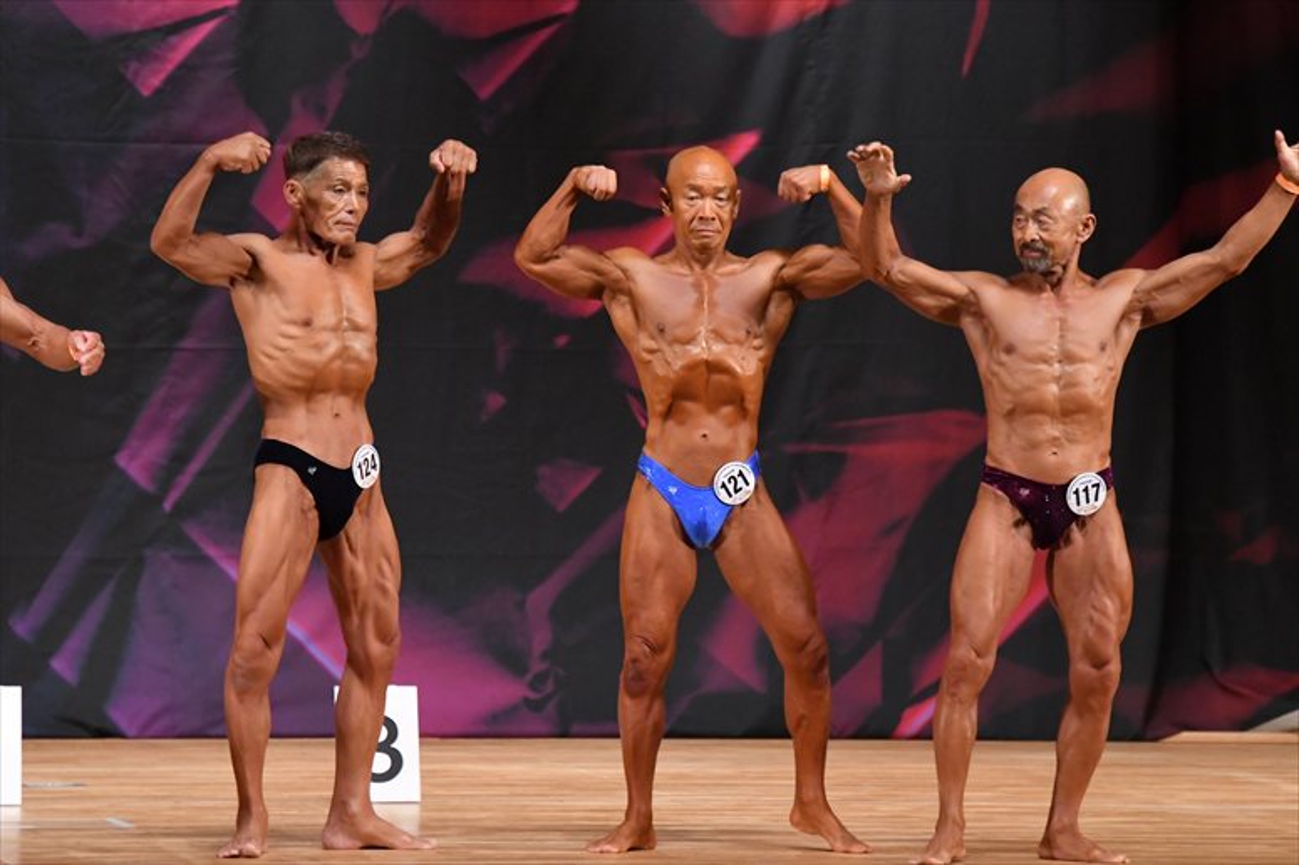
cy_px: 432
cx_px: 650
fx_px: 9197
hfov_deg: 8.1
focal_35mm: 255
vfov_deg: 5.4
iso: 5000
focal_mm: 170
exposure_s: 1/400
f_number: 5.6
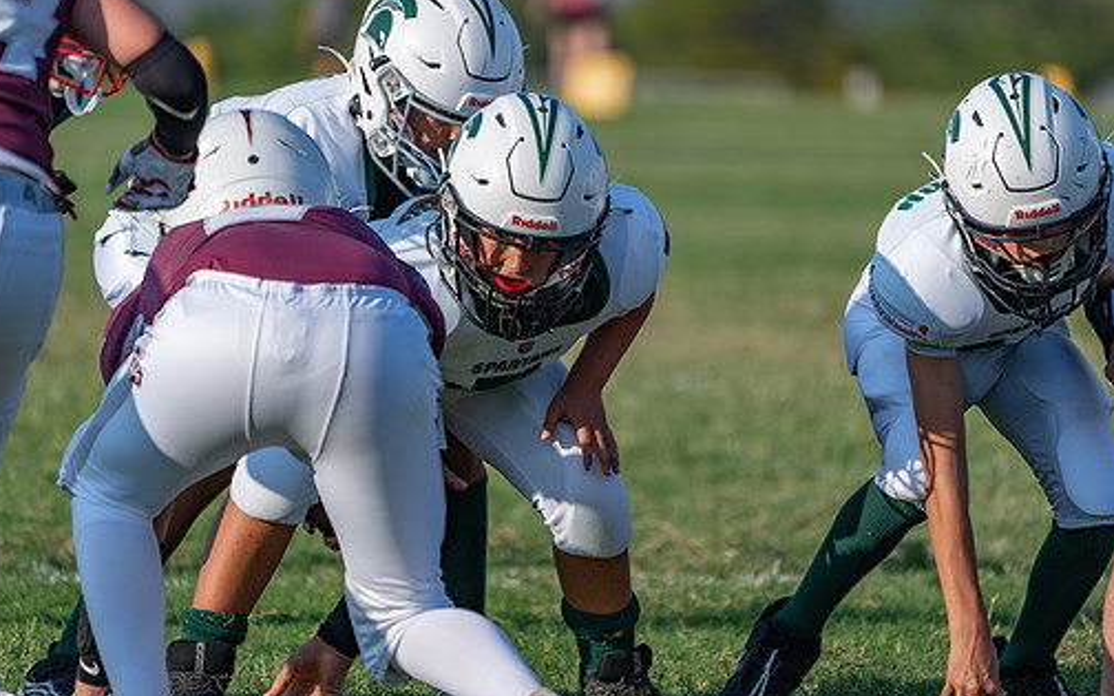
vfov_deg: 2.8
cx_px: 570
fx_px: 14239
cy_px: 330
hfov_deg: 4.5
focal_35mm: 469
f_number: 5.6
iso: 250
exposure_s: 1/1600
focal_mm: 400
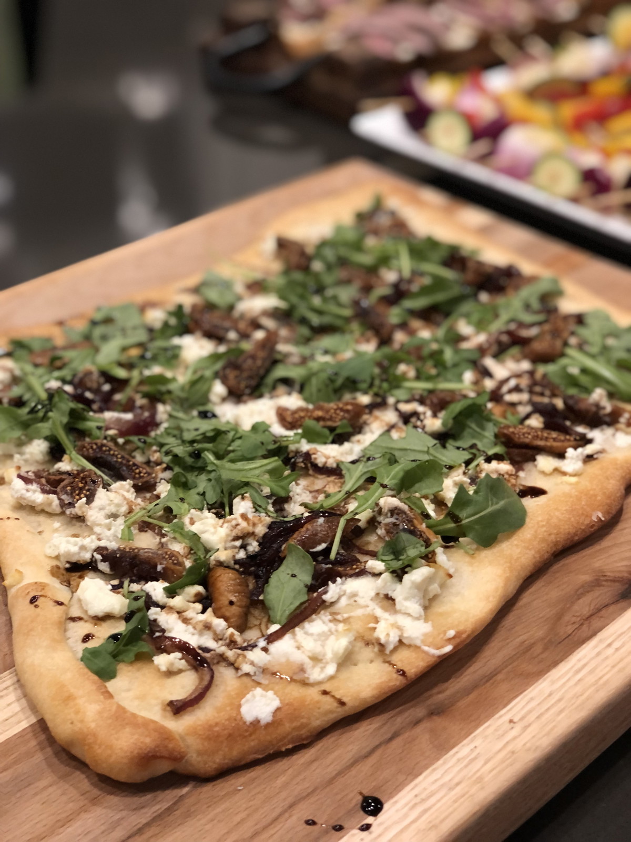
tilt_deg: -33.2
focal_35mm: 52
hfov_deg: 28.0
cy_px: 421
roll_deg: -1.8
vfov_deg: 36.8
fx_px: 1264
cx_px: 316
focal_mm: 6
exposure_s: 1/30
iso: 125
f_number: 2.4
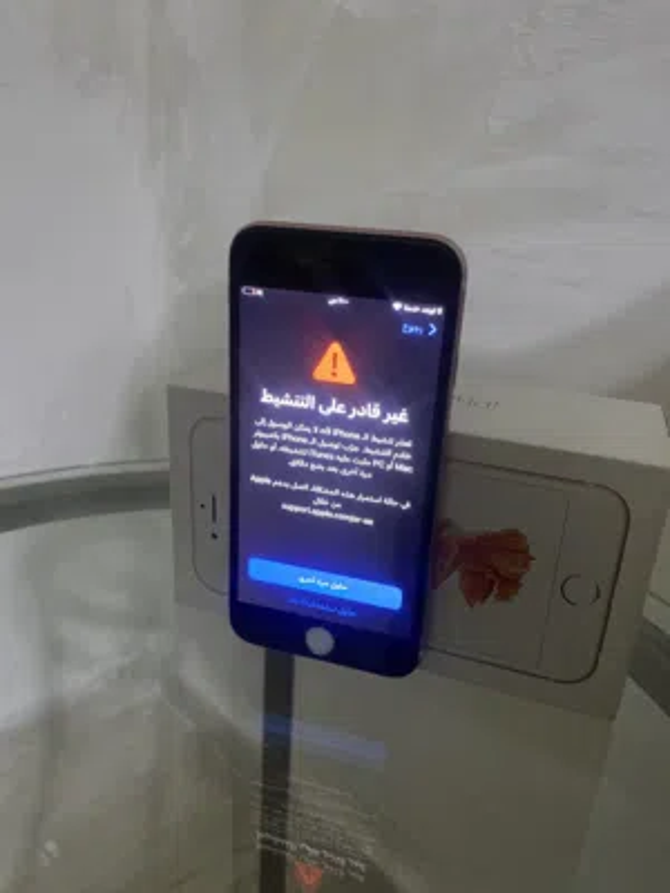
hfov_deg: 53.1
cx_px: 335
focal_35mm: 26
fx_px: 671
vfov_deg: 67.3
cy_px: 446
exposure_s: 1/25
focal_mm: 4.25
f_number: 1.8
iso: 500
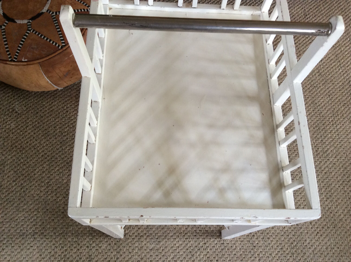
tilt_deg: -68.5
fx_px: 324
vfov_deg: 44.1
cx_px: 176
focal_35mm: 32
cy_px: 131
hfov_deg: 56.9
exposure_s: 1/25
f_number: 2.4
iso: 80
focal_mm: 3.3
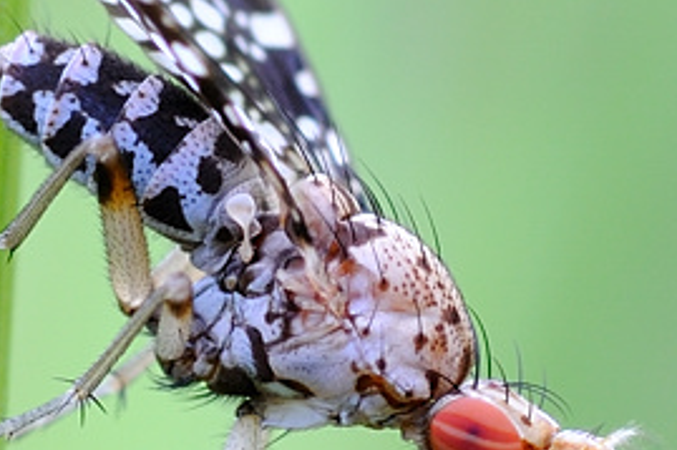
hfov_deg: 4.1
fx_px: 9415
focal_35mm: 501
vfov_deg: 2.7
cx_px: 551
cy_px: 348
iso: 200
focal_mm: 100
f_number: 16
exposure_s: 1.3
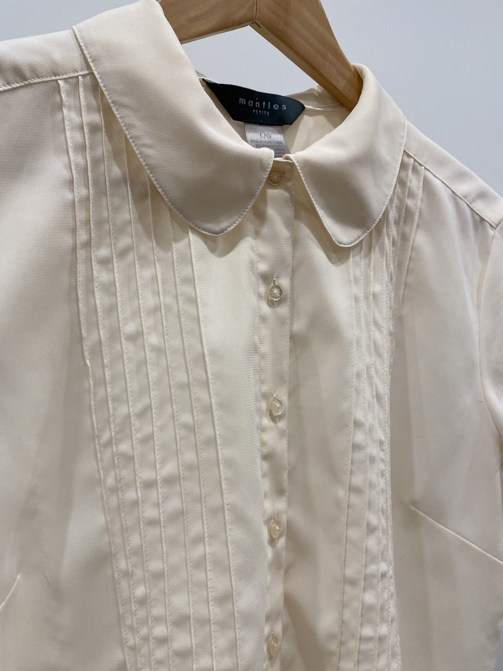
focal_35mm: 26
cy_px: 336
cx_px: 252
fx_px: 504
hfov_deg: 53.1
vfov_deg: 67.3
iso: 100
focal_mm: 4.25
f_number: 1.8
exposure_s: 1/120
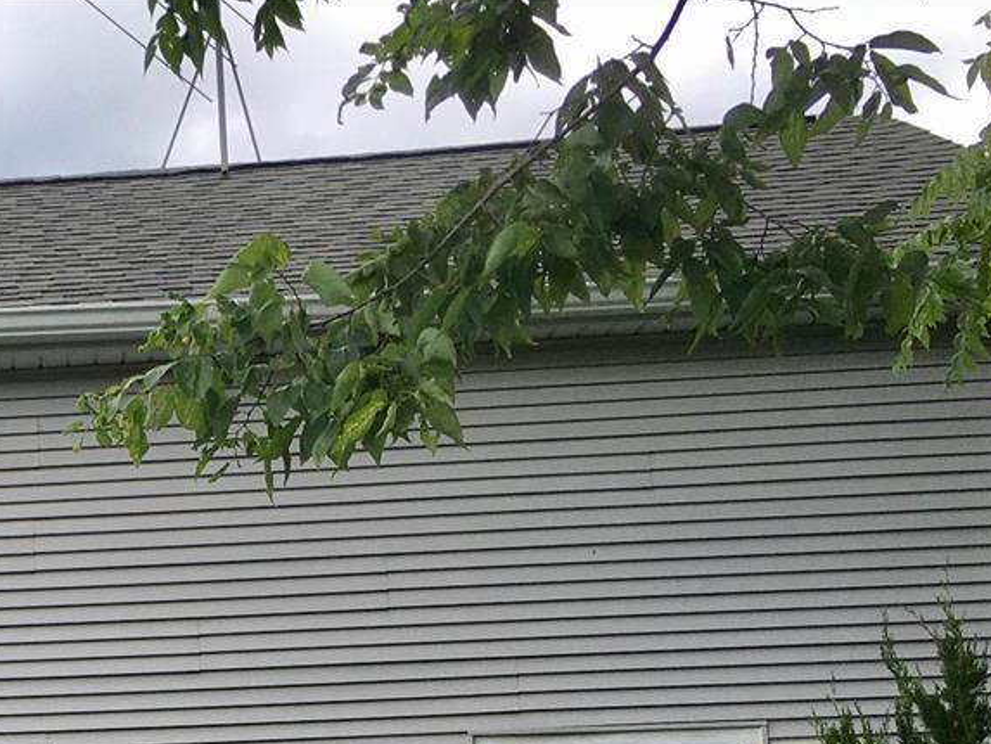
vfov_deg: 16.9
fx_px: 2319
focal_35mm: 81
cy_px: 1031
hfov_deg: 22.1
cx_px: -232
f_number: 2.2
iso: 25
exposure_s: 1/674
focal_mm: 4.15
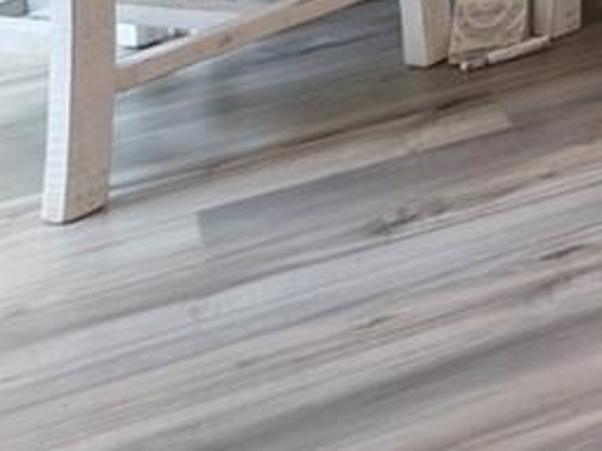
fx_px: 2016
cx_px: 2207
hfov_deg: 9.1
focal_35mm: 116
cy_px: -816
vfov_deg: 10.1
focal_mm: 15
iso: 100
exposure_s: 2
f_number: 10
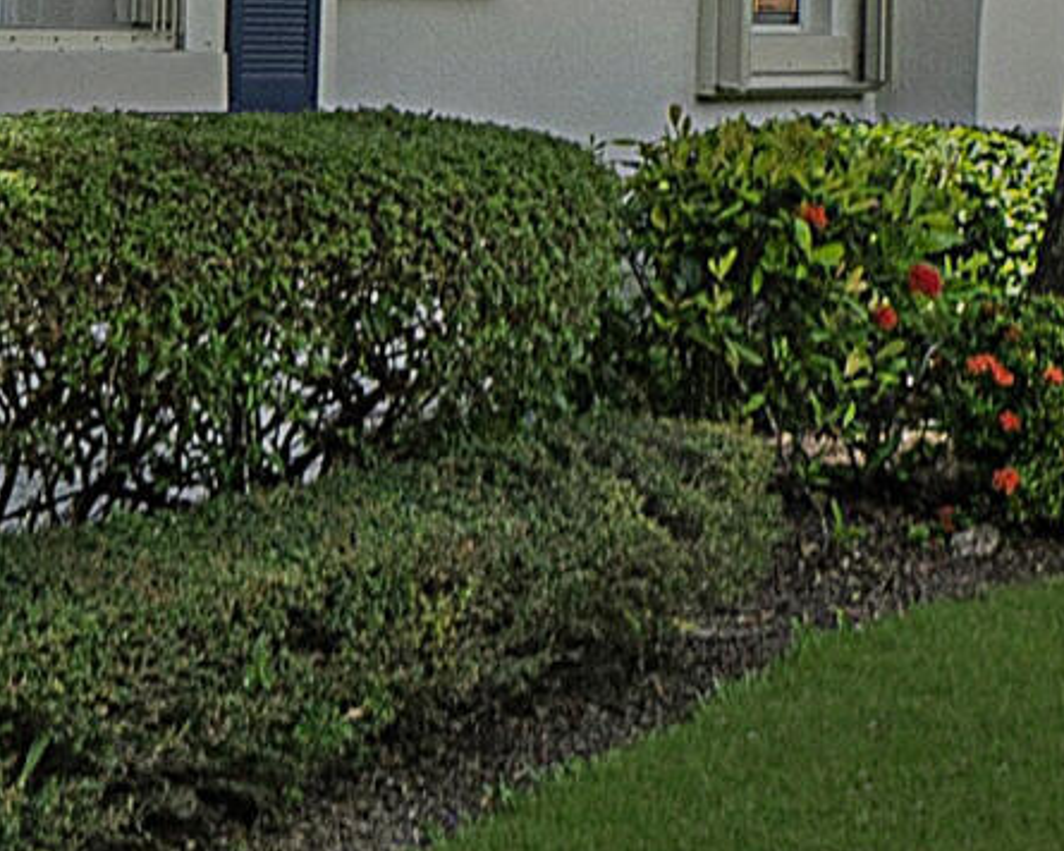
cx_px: 160
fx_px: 2992
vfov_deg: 16.0
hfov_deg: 19.9
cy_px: 55
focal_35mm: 95
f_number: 11
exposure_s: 1/160
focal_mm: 10
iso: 100
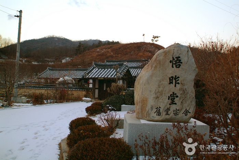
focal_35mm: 30
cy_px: 80
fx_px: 199
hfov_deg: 61.9
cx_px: 120
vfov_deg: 43.7
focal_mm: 20
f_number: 4
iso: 100
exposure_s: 1/45
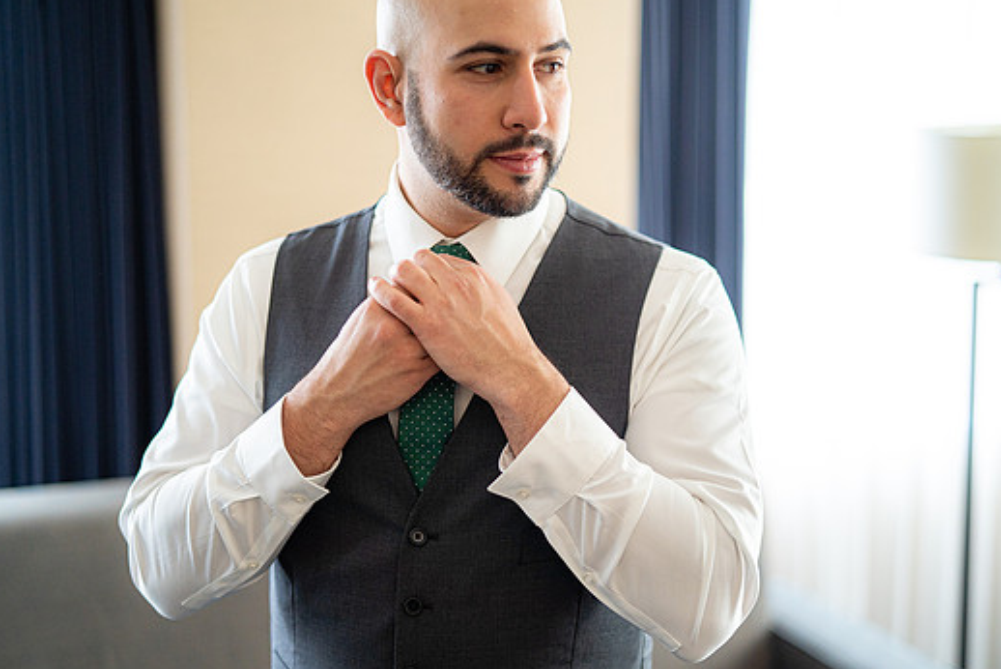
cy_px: 353
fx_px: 1558
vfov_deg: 24.2
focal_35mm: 56
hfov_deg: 35.6
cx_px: 504
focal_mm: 50
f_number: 1.4
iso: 800
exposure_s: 1/500
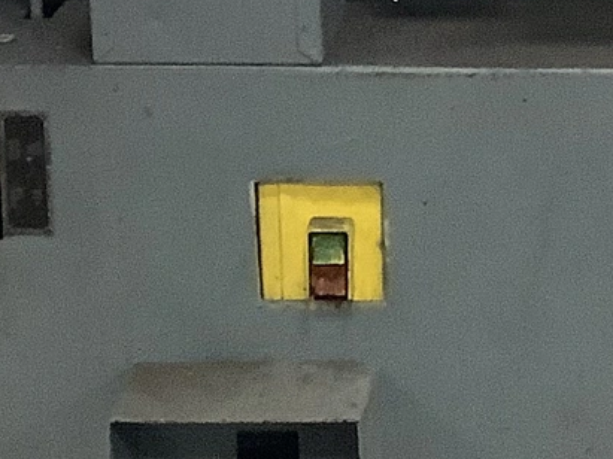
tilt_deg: -12.7
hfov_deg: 13.0
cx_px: 579
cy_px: -82
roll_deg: +0.0
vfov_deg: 9.7
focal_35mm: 151
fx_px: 2673
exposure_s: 1/40
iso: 400
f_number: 2.4
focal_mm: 3.3
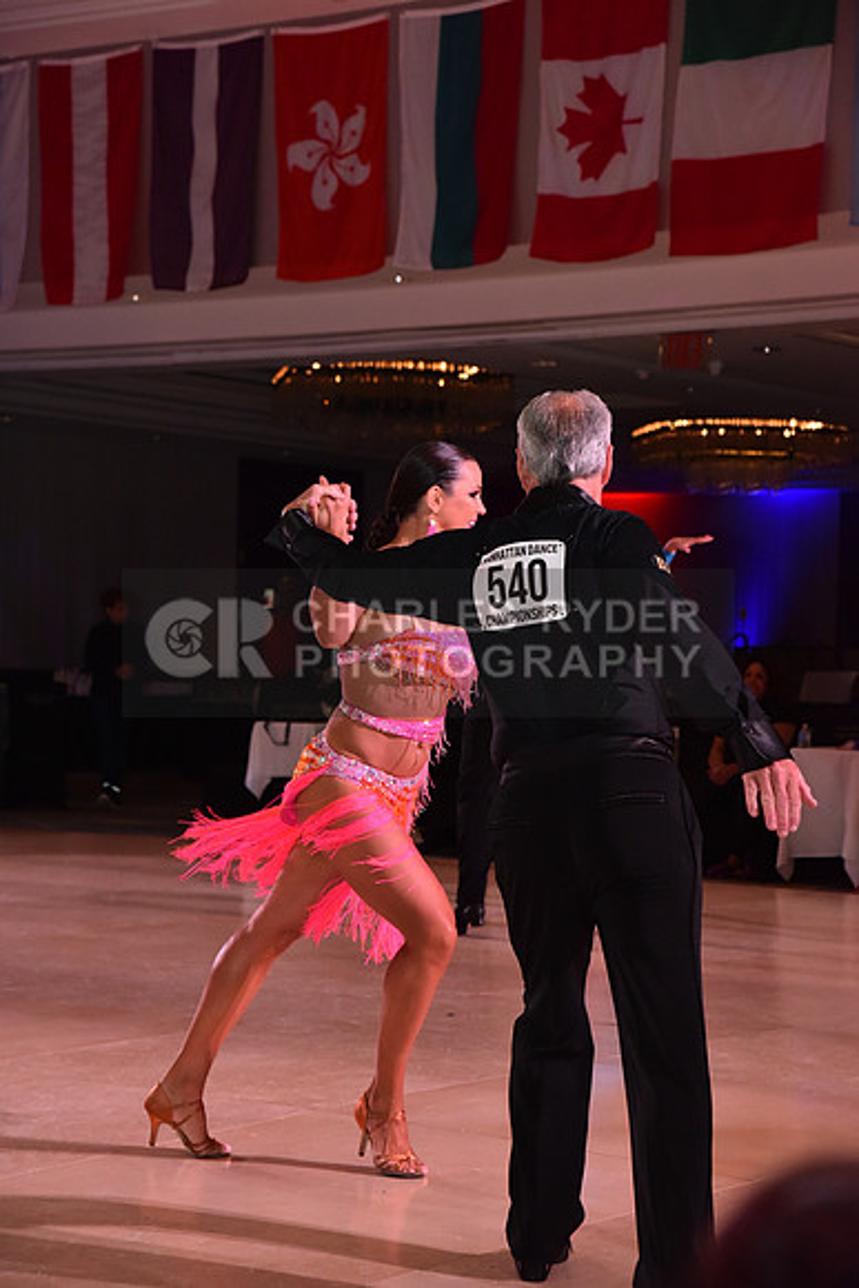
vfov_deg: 26.0
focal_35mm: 78
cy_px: 644
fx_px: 2790
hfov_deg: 17.5
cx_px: 430
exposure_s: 1/320
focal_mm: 78
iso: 2500
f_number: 7.1
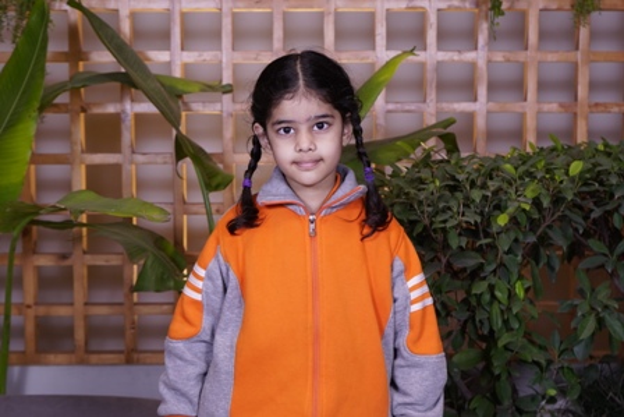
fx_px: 988
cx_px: 312
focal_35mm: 57
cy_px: 208
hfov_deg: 35.0
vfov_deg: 23.8
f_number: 4.5
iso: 400
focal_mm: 38
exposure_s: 1/125
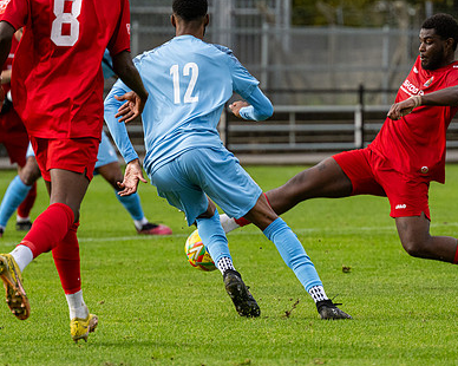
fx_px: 5148
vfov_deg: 4.1
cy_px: 231
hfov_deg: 5.1
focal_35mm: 380
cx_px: 271
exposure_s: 1/3200
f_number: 4
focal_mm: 175
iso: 400
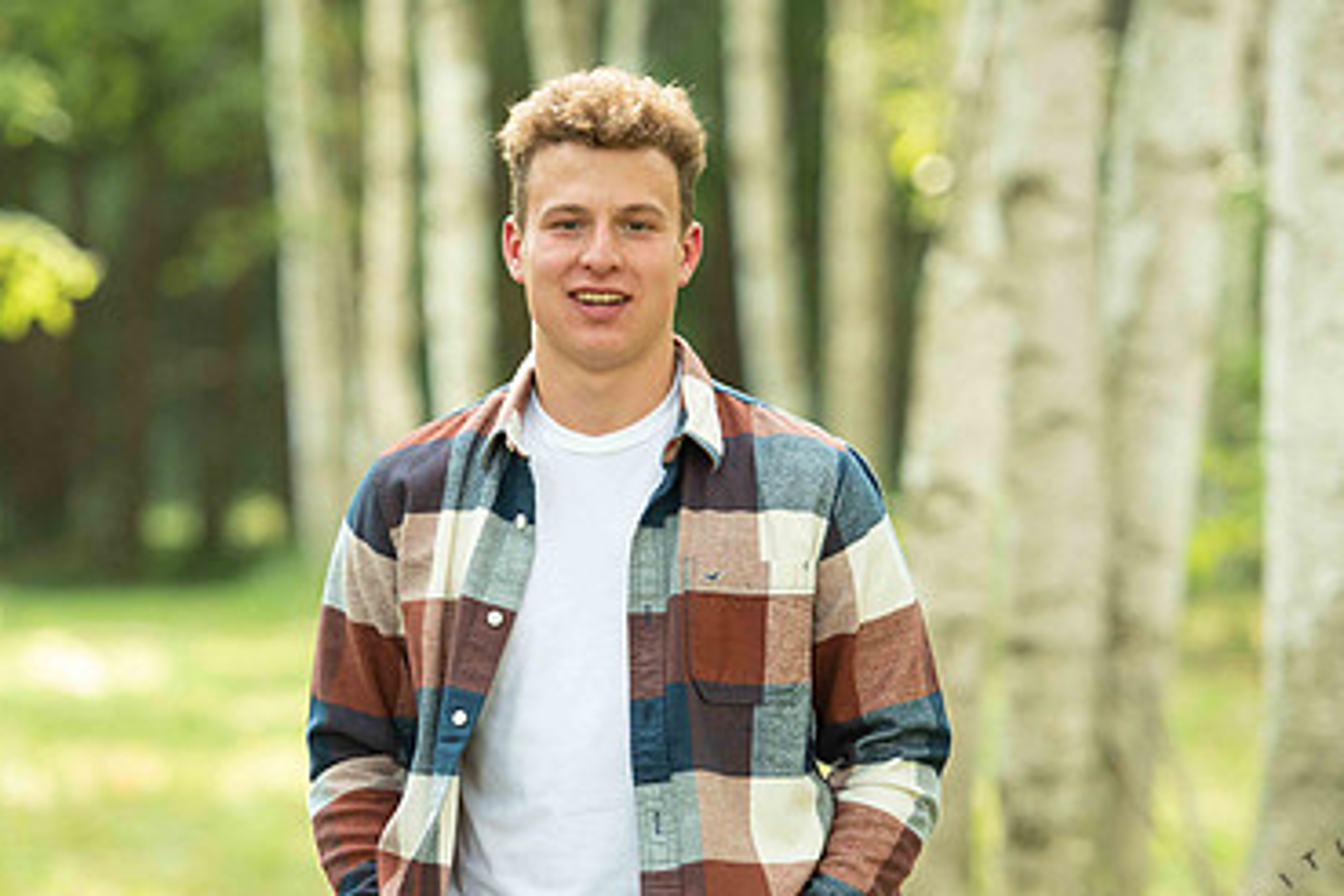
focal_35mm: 228
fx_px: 8511
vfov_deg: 6.0
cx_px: 681
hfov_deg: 9.0
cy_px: 559
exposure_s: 1/200
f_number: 3.2
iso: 400
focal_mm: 145
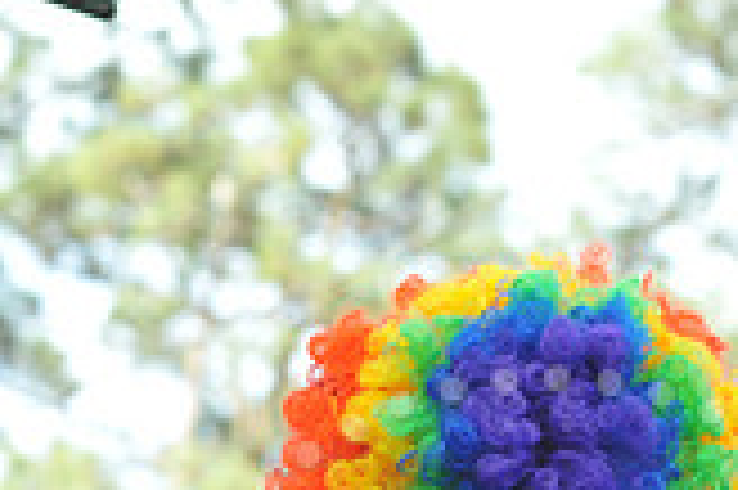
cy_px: 791
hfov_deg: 4.7
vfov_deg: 3.1
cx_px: 549
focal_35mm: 443
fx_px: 9072
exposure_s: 1/80
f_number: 9
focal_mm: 125
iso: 250
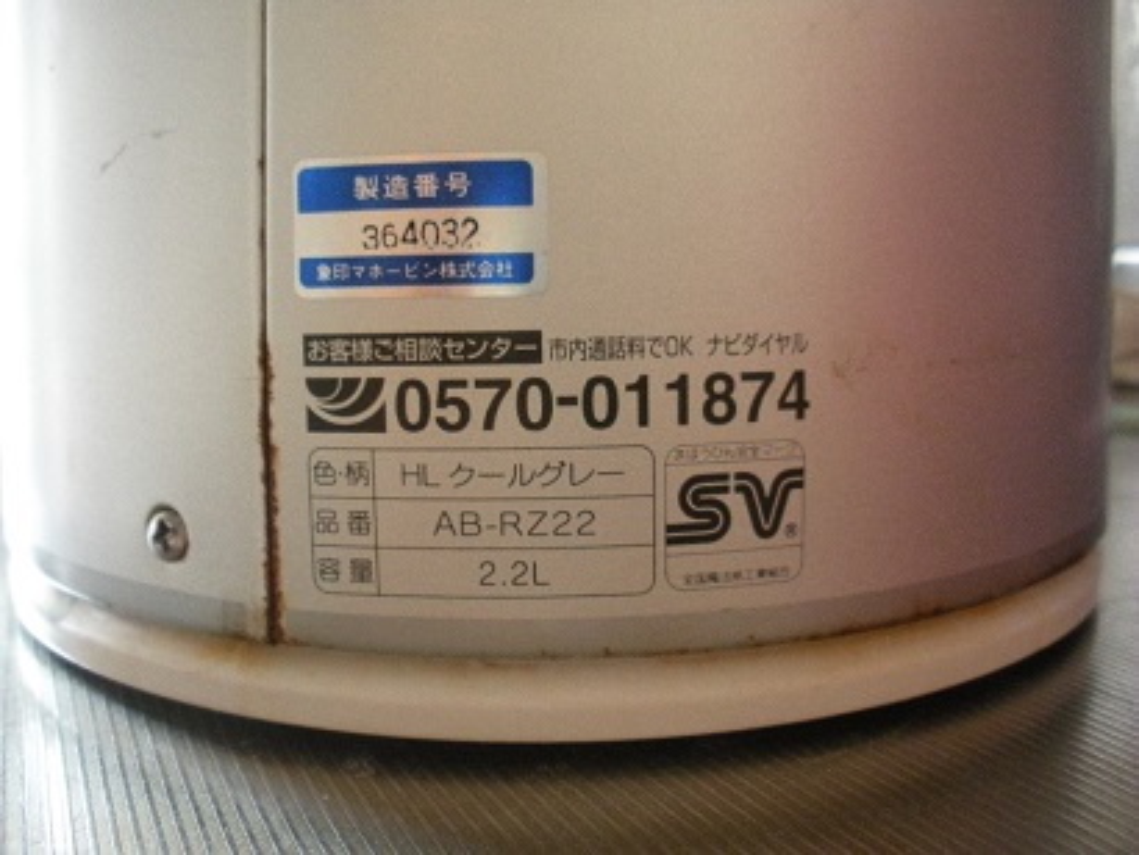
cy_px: 428
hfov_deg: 52.6
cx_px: 570
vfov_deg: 40.7
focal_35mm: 35
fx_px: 1152
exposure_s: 1/8.2
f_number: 3.5
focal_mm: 6.3
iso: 516
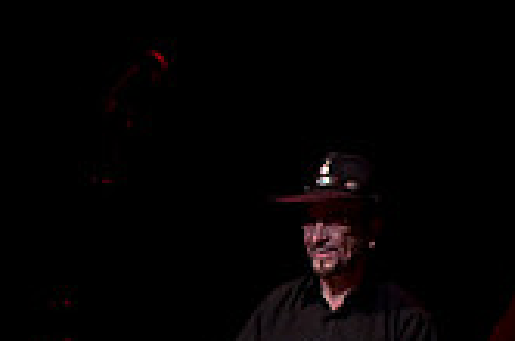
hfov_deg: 5.6
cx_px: 9
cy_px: 287
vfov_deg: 3.7
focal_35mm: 367
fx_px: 5240
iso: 800
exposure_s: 1/125
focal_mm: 70
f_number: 3.2
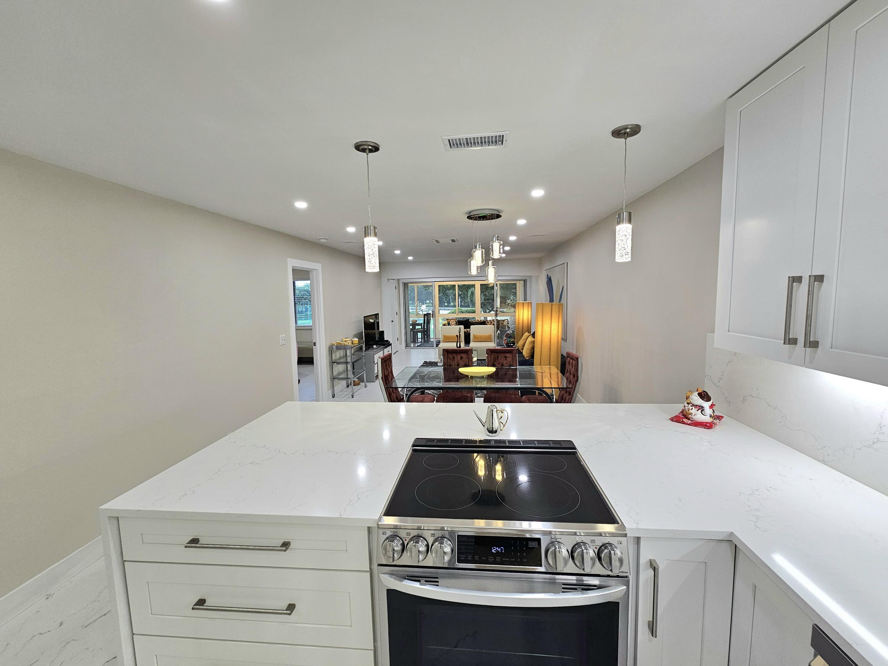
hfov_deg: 106.2
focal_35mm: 13
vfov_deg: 89.9
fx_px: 333
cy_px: 333
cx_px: 444
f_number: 2.2
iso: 50
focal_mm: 2.2
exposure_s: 1/60.2
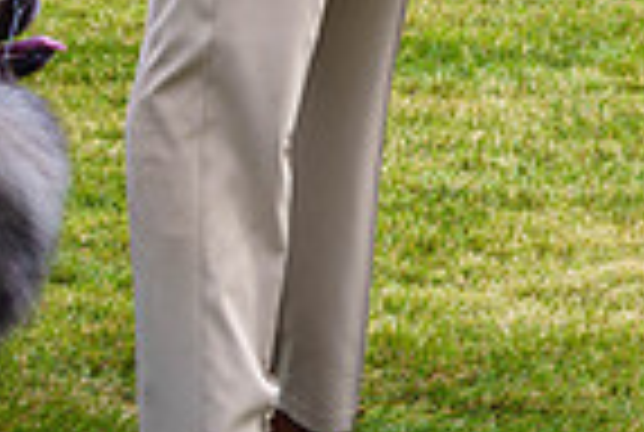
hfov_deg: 7.1
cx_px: 1202
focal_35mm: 283
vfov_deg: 4.8
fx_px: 5073
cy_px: -286
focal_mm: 70
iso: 200
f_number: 4
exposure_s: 1/500
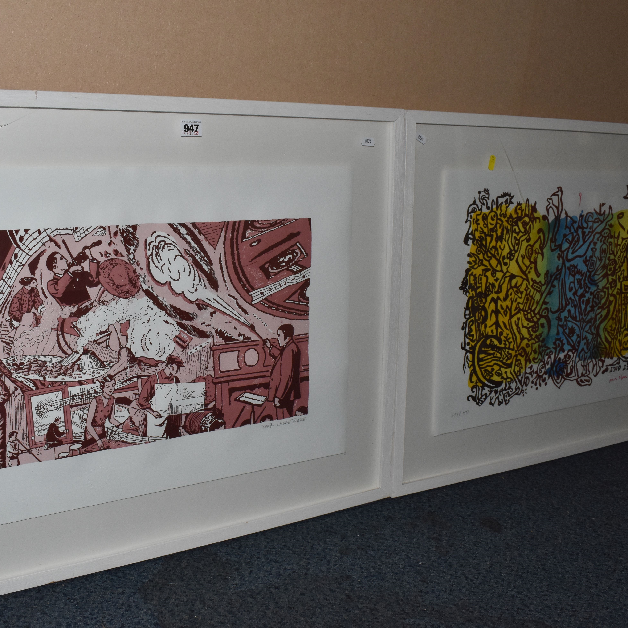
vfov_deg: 42.8
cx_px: 258
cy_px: 320
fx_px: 800
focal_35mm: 39
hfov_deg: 42.7
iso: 800
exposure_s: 1/60
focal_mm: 20
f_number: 8
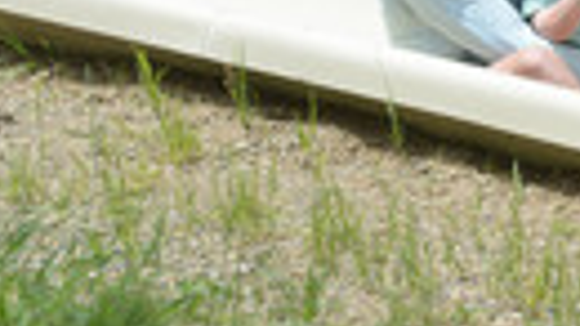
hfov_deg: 3.4
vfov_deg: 1.9
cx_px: 803
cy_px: 123
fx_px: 9654
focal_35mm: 628
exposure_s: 1/1250
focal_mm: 195
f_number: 6.3
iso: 360
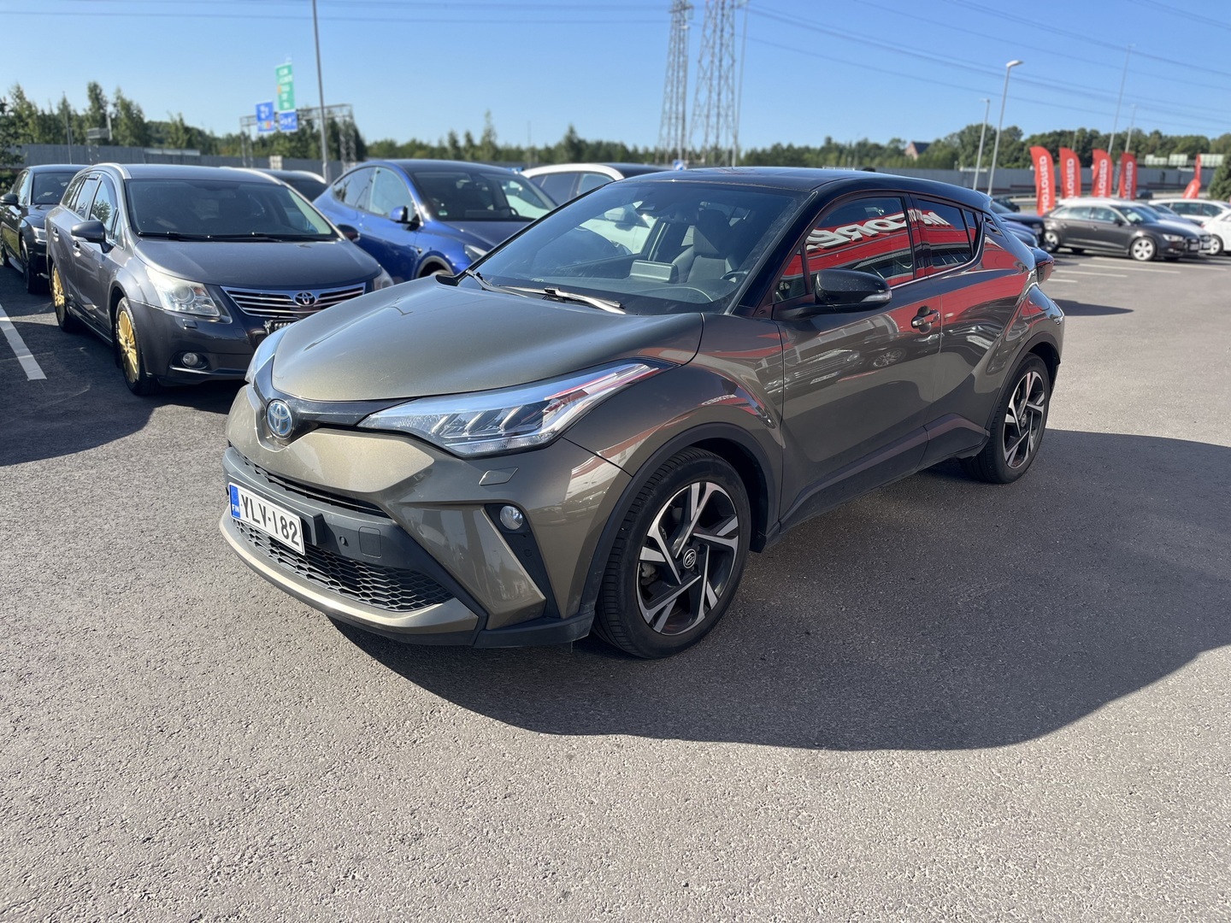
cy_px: 462
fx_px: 925
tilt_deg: -18.3
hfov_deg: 67.3
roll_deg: -2.0
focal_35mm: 26
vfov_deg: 53.1
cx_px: 616
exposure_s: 1/1695
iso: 50
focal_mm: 5.1
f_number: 1.6
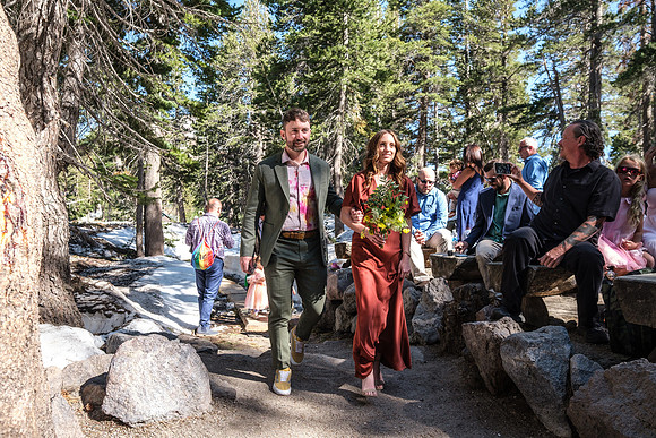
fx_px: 492
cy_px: 219
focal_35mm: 27
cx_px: 328
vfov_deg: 48.0
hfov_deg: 67.4
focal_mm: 18
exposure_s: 1/550
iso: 250
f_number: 3.6
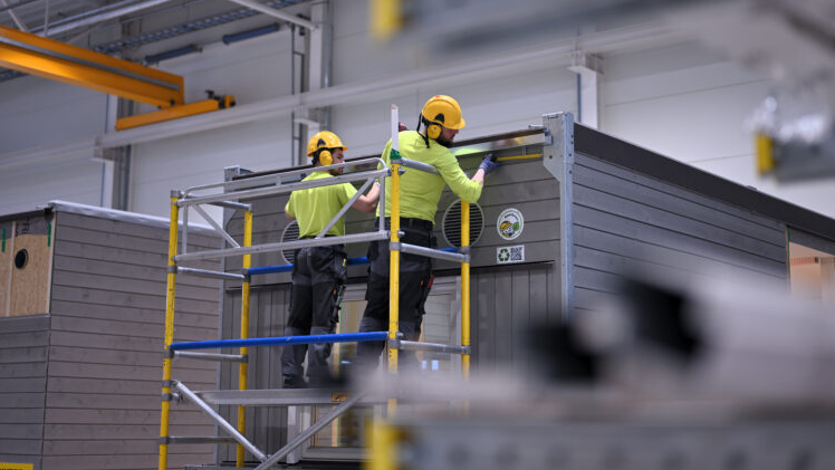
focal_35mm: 56
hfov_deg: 37.2
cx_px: 436
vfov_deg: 21.4
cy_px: 178
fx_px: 1240
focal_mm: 50
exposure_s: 1/60
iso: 125
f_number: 1.8
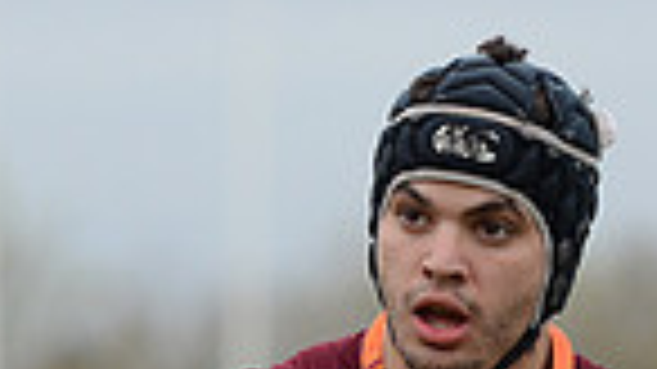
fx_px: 10518
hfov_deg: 3.6
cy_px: 817
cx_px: 202
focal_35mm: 604
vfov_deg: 2.0
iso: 320
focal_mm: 145
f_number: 2.8
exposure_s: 1/800
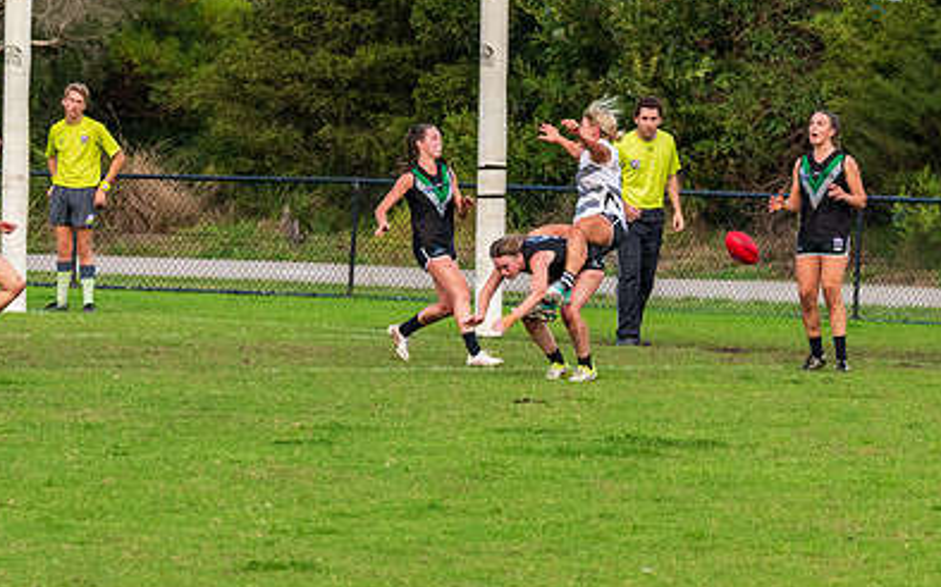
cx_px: 508
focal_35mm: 400
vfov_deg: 3.3
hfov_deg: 5.3
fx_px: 10255
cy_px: 98
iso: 800
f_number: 5
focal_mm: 170
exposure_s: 1/1250
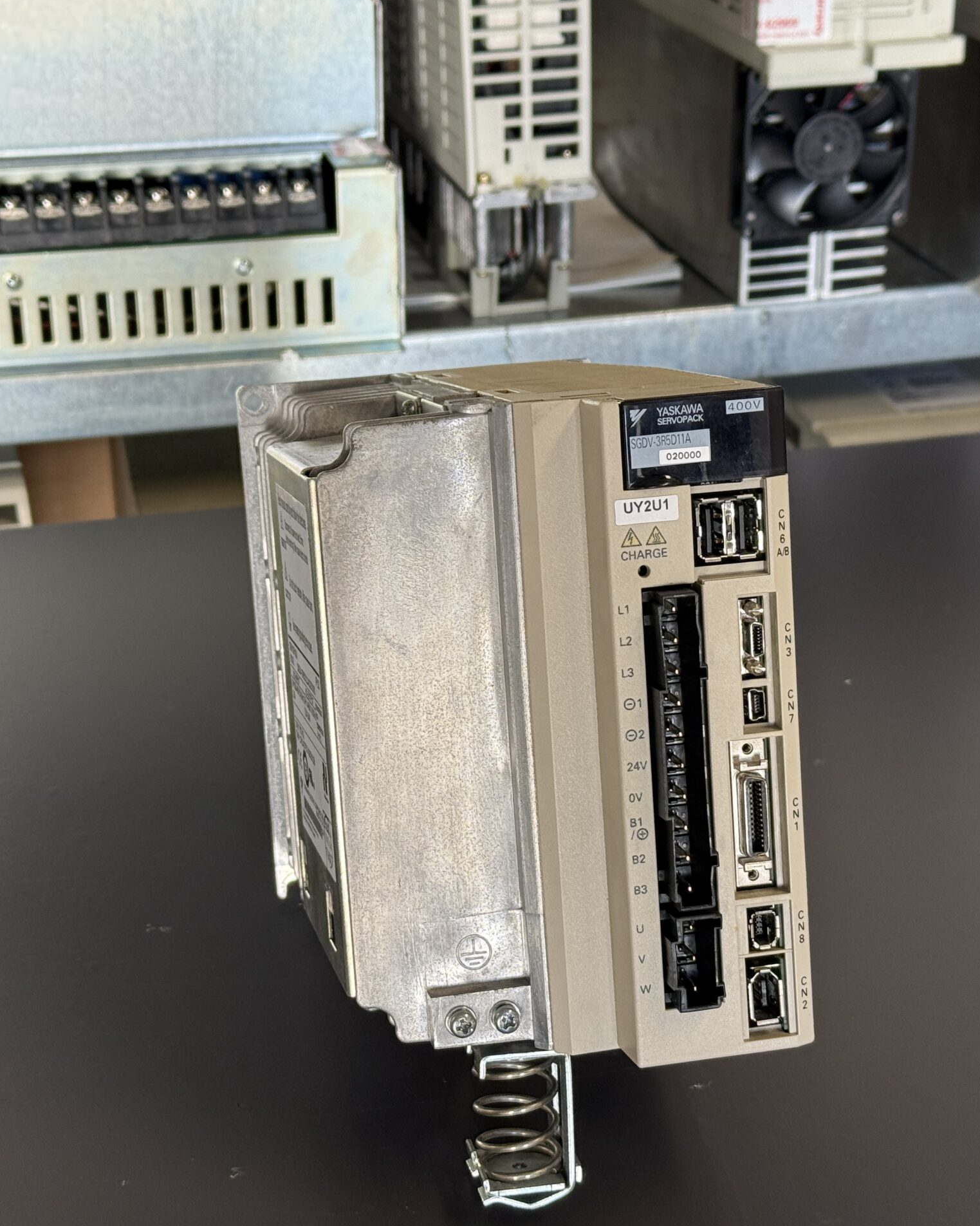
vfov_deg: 30.0
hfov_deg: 24.2
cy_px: 614
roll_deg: +1.0
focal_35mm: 63
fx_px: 2284
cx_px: 443
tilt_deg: -25.5
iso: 80
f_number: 1.78
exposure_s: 1/100
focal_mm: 6.76
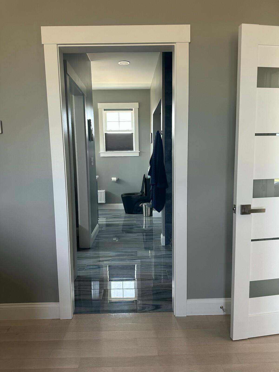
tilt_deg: -6.0
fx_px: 258
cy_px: 186
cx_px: 140
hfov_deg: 56.8
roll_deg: +0.9
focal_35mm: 24
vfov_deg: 71.6
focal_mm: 6.86
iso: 200
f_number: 1.78
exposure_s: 1/120
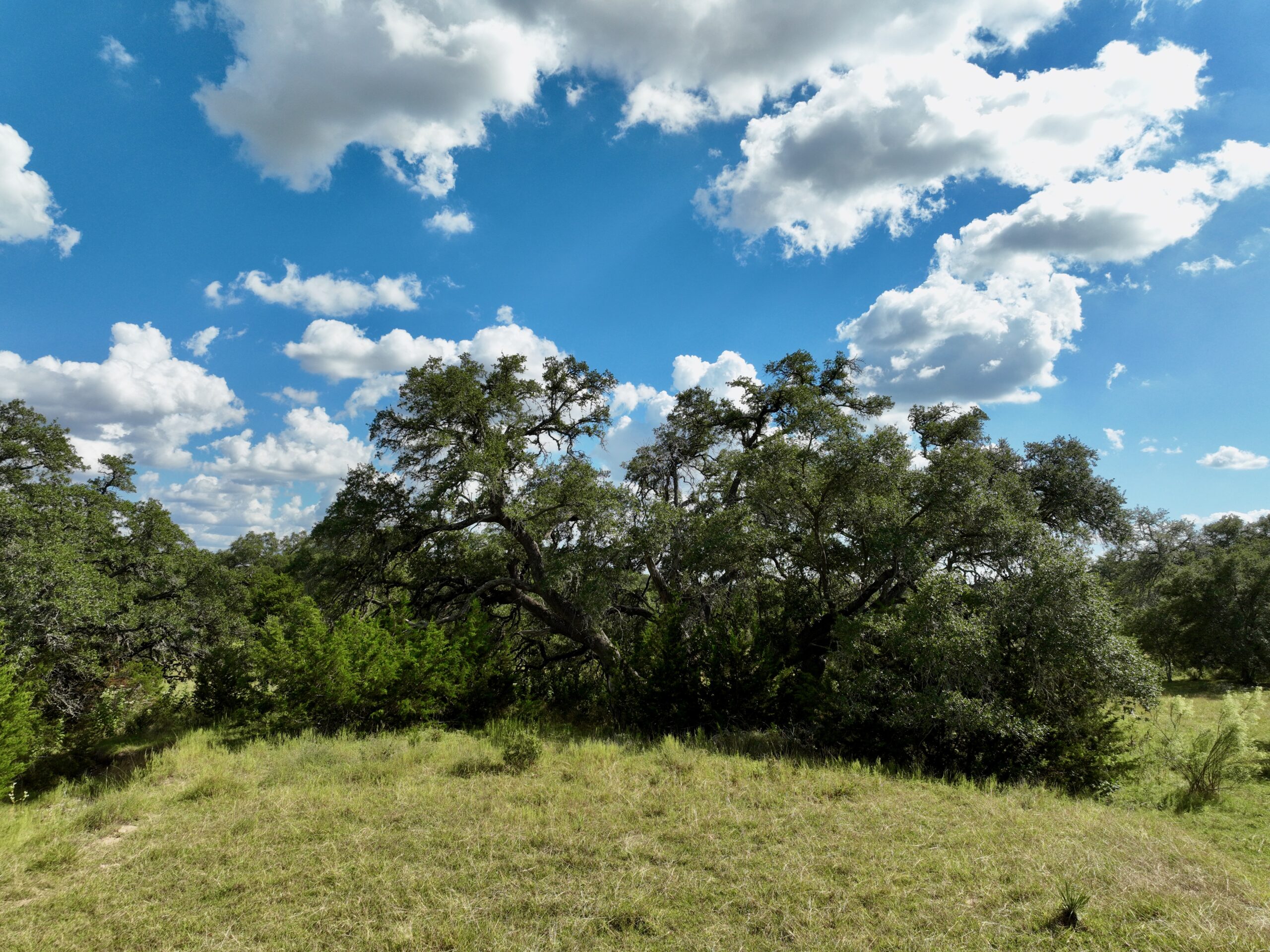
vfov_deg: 56.8
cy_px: 476
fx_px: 880
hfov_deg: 71.6
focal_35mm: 24
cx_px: 635
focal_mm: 12.29
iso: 100
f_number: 4.5
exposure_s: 1/60
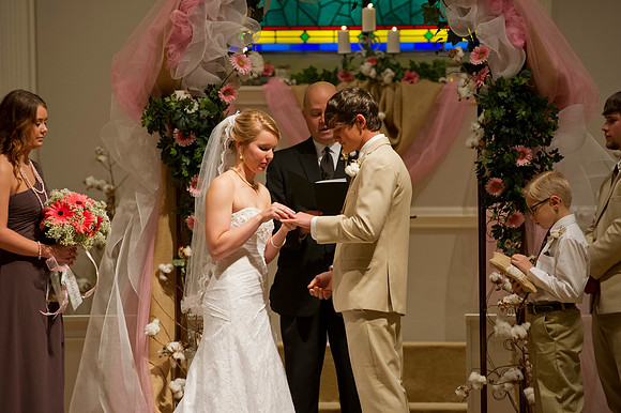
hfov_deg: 10.3
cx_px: 310
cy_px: 206
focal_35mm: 200
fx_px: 3448
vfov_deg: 6.9
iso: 1600
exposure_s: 1/125
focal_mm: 200
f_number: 4
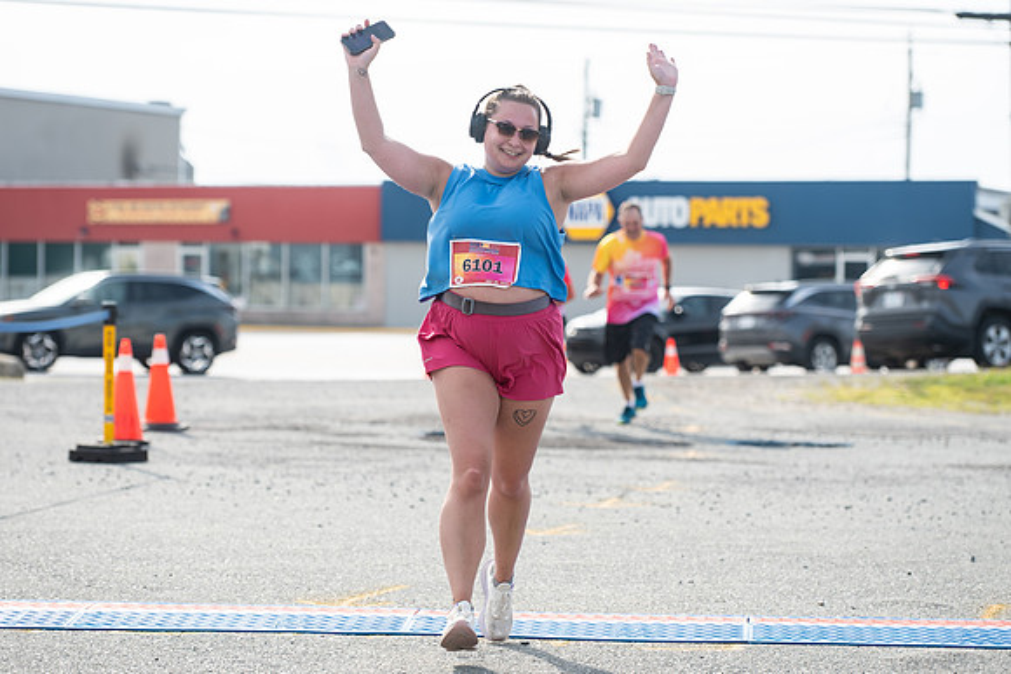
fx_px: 3336
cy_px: 329
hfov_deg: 17.2
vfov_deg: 11.5
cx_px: 506
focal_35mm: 119
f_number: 4.5
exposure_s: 1/1250
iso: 250
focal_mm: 116
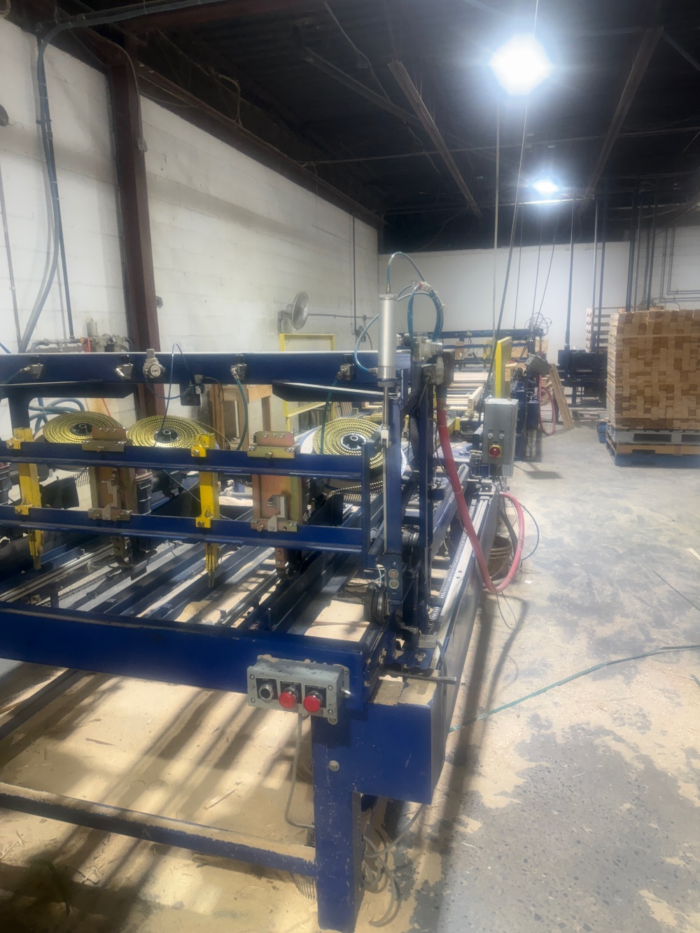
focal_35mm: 24
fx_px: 647
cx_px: 350
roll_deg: +0.1
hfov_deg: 56.8
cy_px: 466
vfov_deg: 71.6
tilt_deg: -13.5
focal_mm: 6.76
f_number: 1.78
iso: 200
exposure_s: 1/120
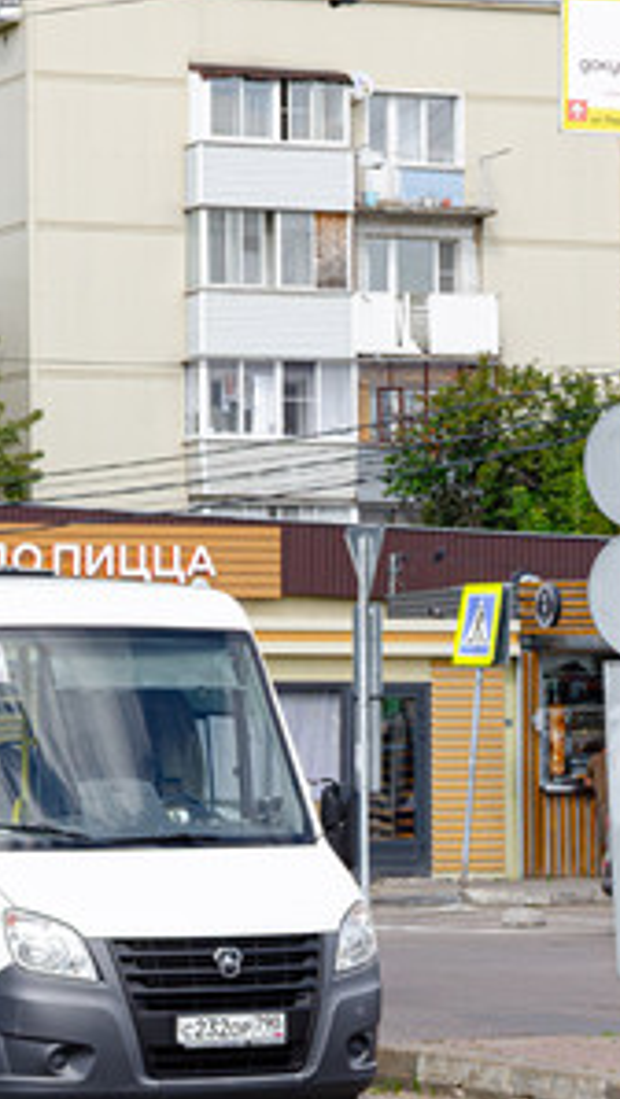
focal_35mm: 155
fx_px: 4522
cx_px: 55
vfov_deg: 13.9
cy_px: 645
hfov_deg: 7.8
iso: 800
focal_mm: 46
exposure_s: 1/800
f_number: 11
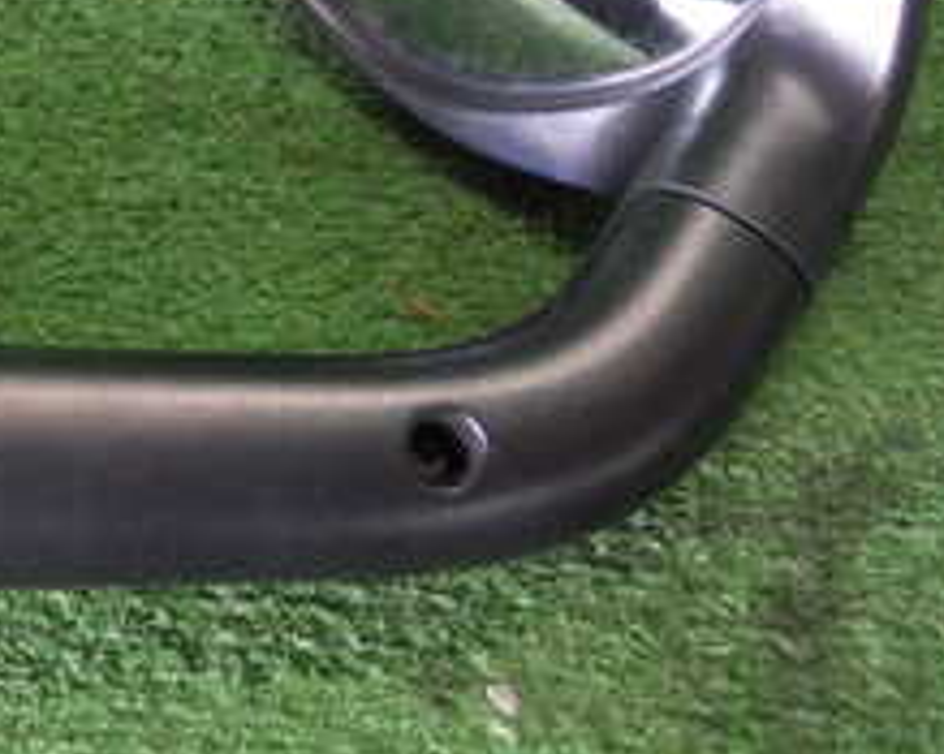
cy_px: 250
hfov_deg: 21.4
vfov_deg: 18.4
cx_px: -185
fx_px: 2318
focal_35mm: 83
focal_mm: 5.5
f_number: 2.3
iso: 640
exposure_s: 1/50
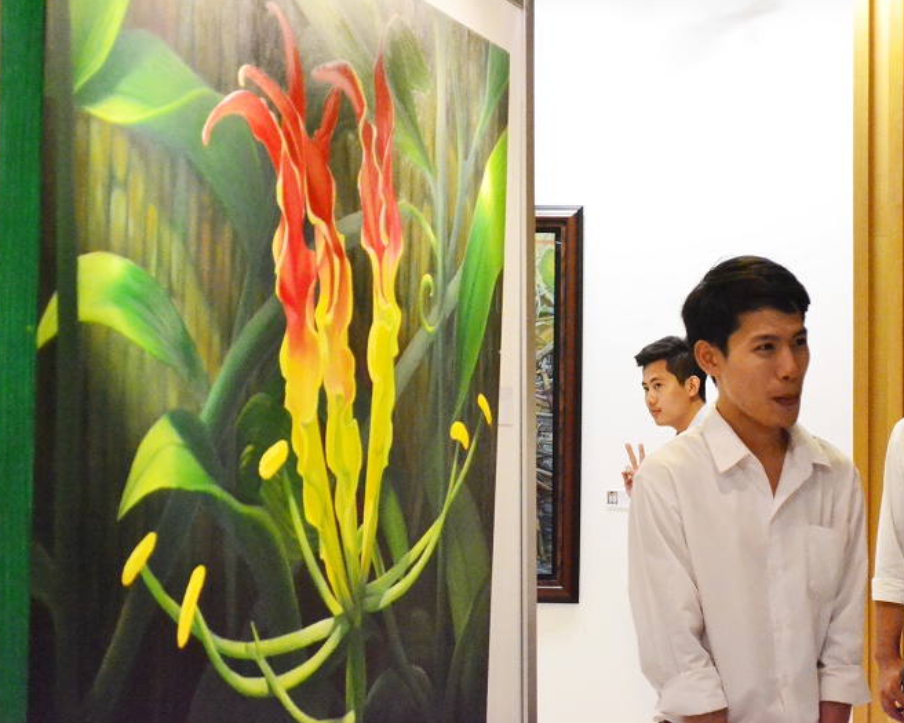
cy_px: 363
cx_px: 533
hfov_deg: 24.1
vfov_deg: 19.4
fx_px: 2114
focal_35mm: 79
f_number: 5.6
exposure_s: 1/125
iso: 6400
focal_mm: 46
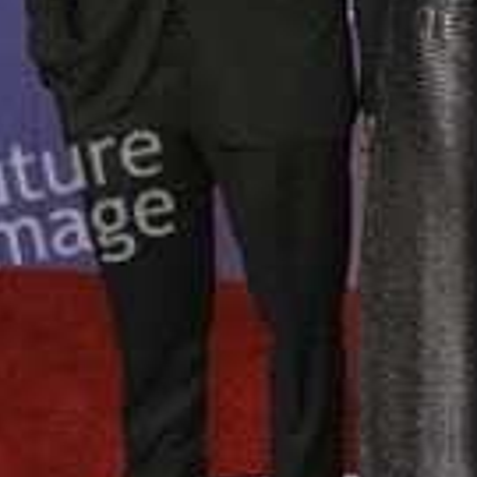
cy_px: 39
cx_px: 378
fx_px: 1762
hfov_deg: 15.3
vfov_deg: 15.2
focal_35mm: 113
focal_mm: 45
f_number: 4
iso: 2000
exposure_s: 1/320
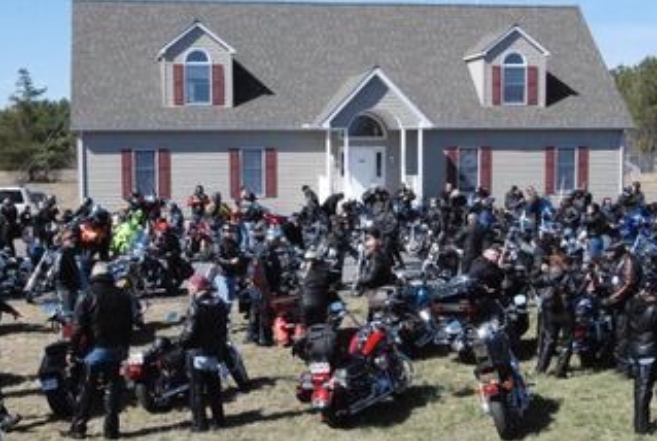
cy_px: 240
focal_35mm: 60
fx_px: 1097
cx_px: 277
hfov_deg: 33.3
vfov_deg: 22.7
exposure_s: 1/1250
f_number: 18
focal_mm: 32
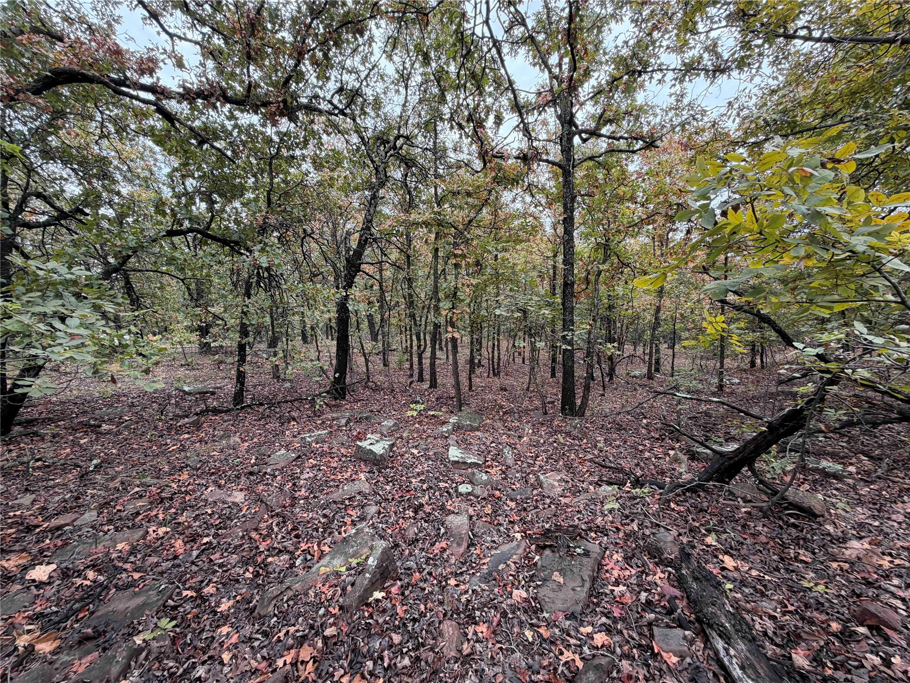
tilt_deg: -8.0
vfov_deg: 85.7
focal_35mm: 14
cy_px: 342
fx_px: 368
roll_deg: +2.1
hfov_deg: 102.1
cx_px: 455
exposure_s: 1/121
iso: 64
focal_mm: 2.22
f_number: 2.2
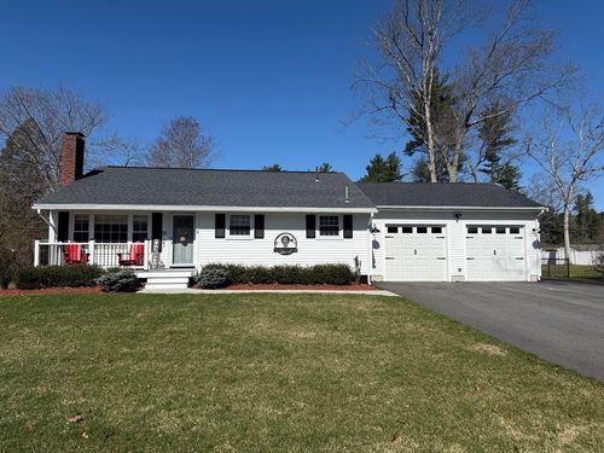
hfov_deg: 71.6
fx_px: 419
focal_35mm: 24
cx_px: 302
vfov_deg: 56.8
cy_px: 226
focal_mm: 6.76
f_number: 1.78
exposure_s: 1/8130
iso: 80
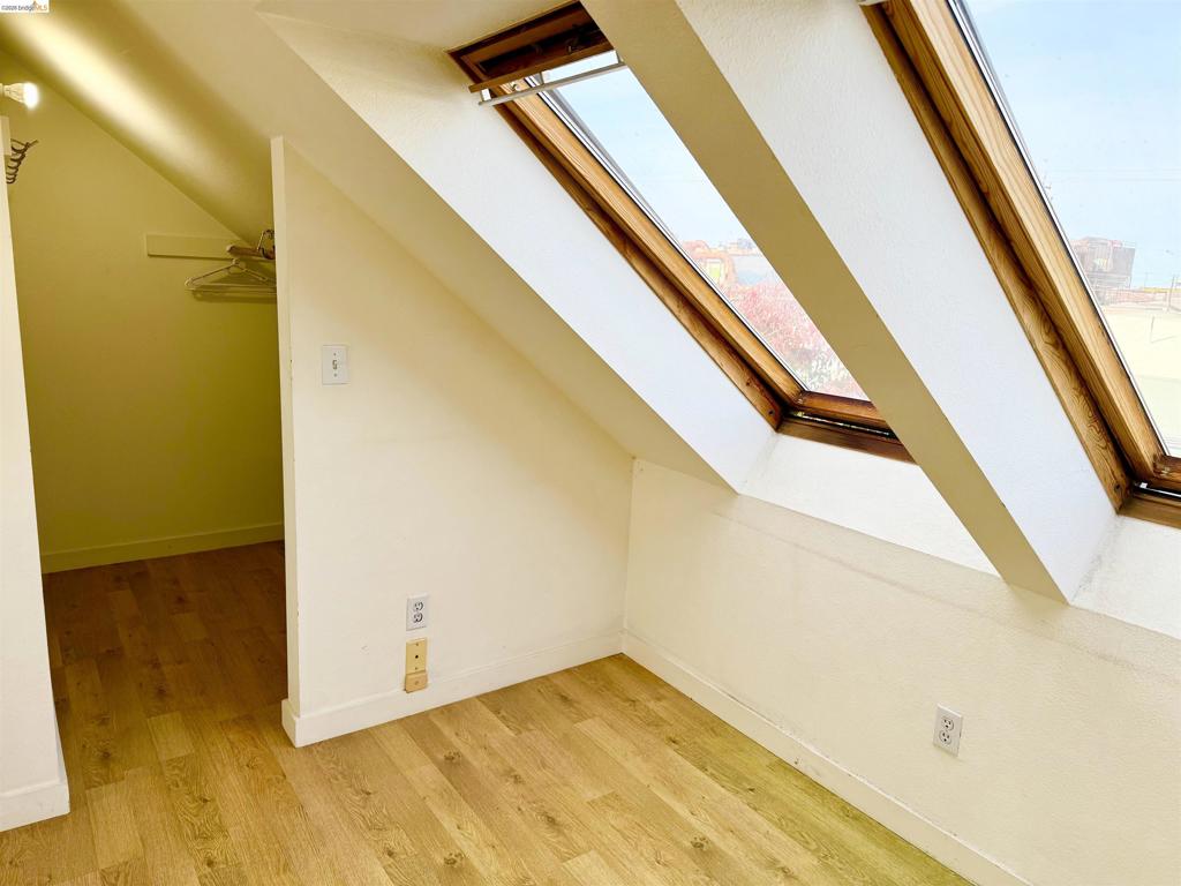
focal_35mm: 24
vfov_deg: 56.8
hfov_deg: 71.6
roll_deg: -2.0
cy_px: 443
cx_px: 590
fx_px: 819
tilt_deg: -11.9
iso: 80
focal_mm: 6.76
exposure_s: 1/812
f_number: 1.78
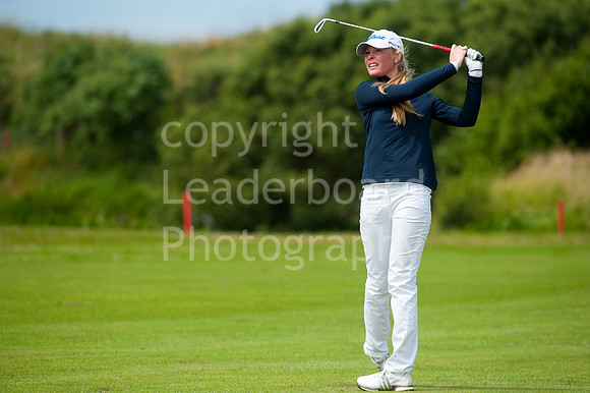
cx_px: 295
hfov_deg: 6.9
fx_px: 4914
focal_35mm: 300
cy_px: 196
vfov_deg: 4.6
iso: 400
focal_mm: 300
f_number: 6.3
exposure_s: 1/6400
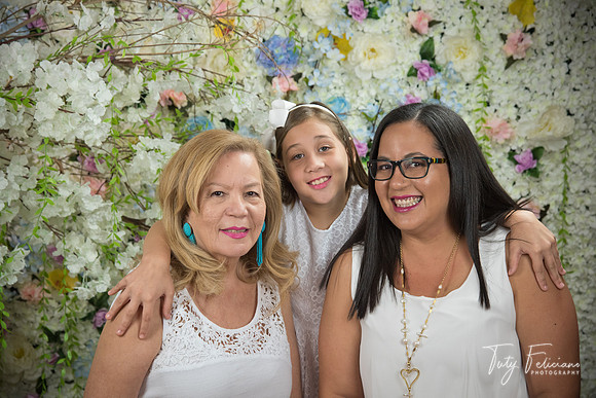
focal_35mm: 78
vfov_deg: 17.5
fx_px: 1292
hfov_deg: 26.0
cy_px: 199
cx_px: 298
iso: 1250
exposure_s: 1/125
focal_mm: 78
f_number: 5
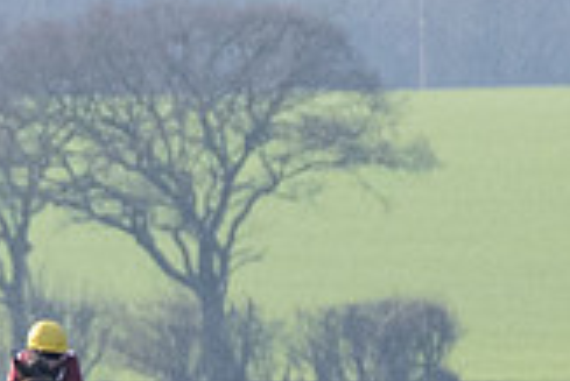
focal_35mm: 3306
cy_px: 726
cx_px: 62
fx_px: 52390
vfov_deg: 0.4
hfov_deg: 0.6
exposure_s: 1/2500
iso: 400
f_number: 4
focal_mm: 280
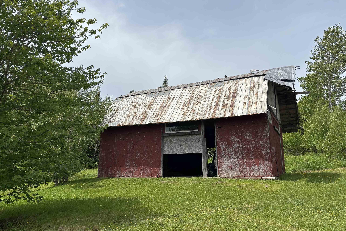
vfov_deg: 46.4
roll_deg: +0.1
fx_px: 269
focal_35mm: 28
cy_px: 113
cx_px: 175
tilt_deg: +11.2
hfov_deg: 65.5
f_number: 1.6
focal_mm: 5.96
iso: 50
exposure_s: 1/5952
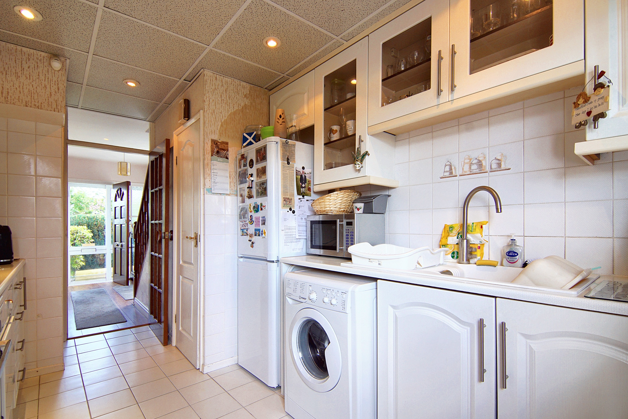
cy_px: 210
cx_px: 314
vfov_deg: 72.0
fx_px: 288
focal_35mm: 16
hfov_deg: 95.0
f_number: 10
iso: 100
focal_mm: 11
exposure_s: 1/13
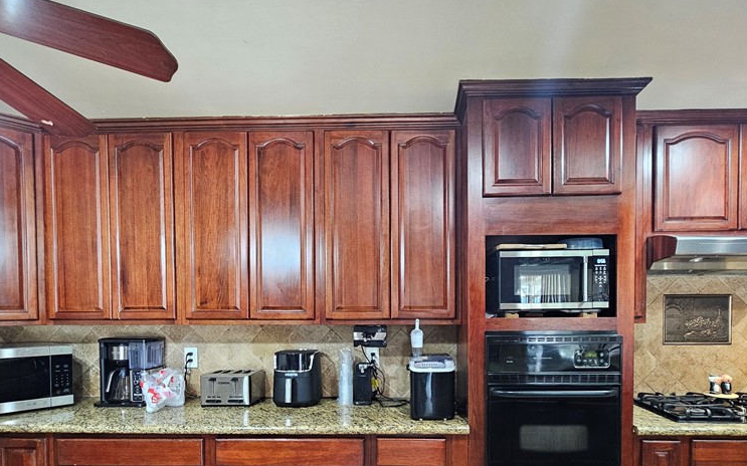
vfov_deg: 60.0
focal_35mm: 19
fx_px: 387
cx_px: 406
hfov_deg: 87.8
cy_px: 327
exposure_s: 1/30
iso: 320
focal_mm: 2.2
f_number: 2.2
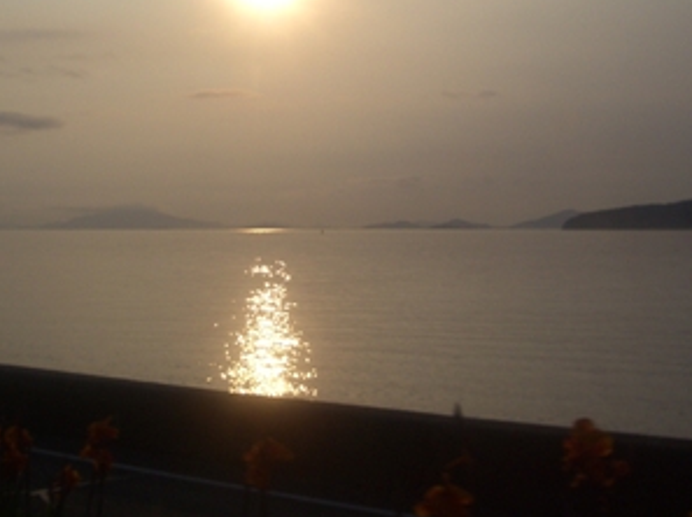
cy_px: 180
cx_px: 256
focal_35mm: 59
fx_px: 1178
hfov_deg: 32.6
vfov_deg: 24.7
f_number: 4.3
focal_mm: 5.8
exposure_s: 1/1250
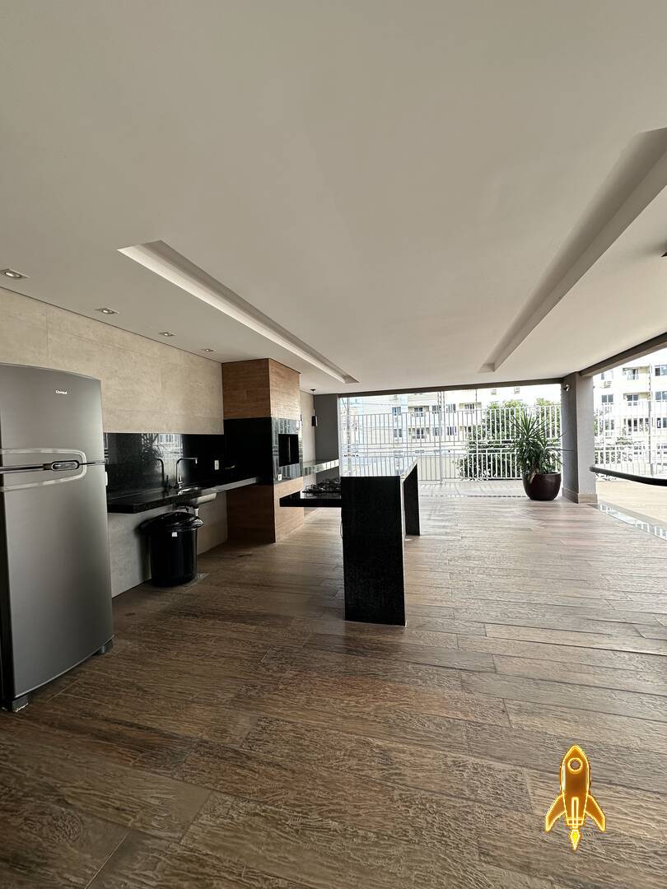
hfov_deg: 85.7
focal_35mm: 14
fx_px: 360
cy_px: 444
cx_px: 334
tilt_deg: +0.8
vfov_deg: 102.1
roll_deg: +0.9
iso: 40
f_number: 2.2
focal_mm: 2.22
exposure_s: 1/204
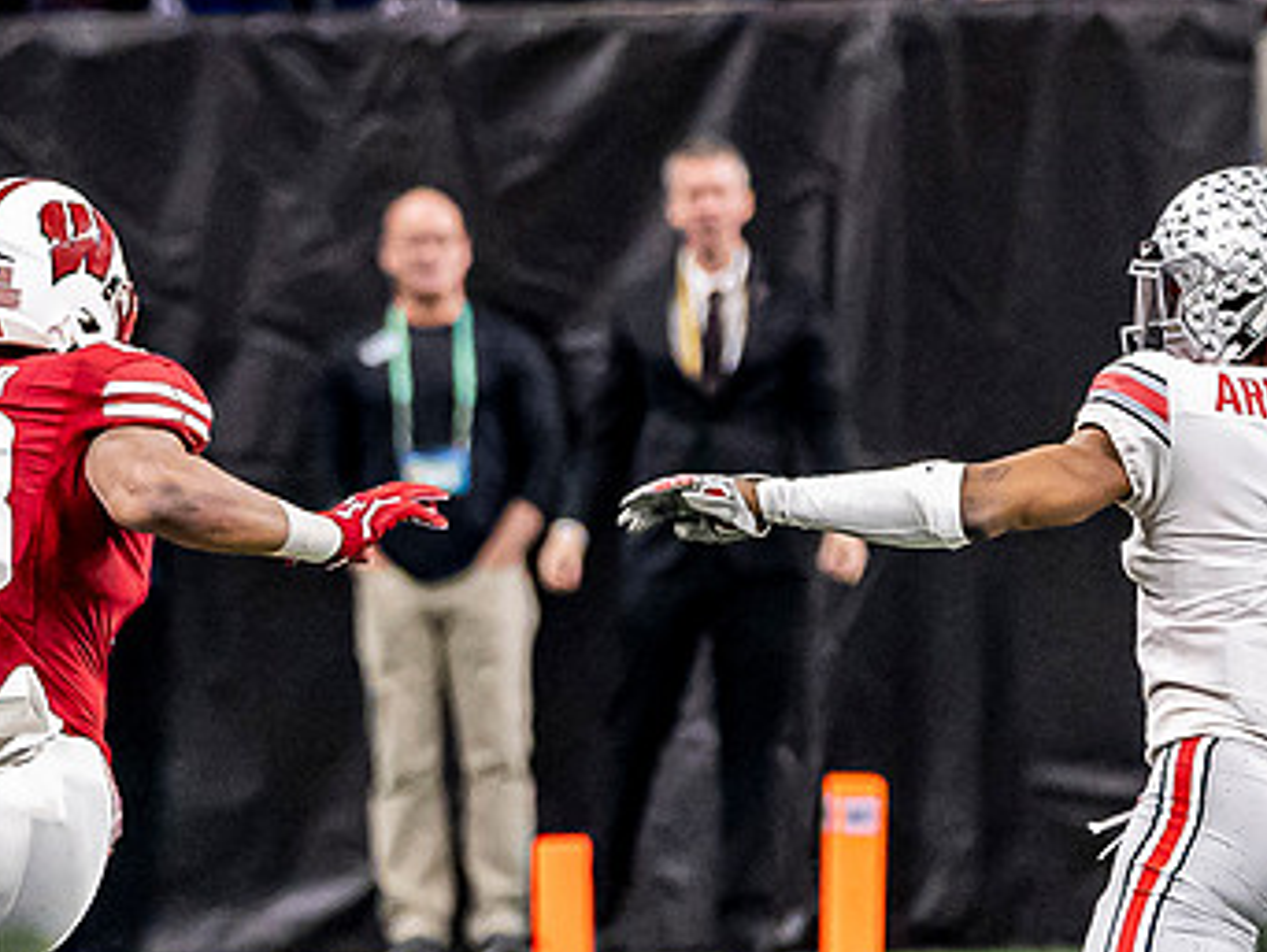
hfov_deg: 1.3
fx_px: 54978
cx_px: 358
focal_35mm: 1501
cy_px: 836
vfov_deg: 1.0
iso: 2000
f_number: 2.8
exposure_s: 1/1000
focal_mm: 200
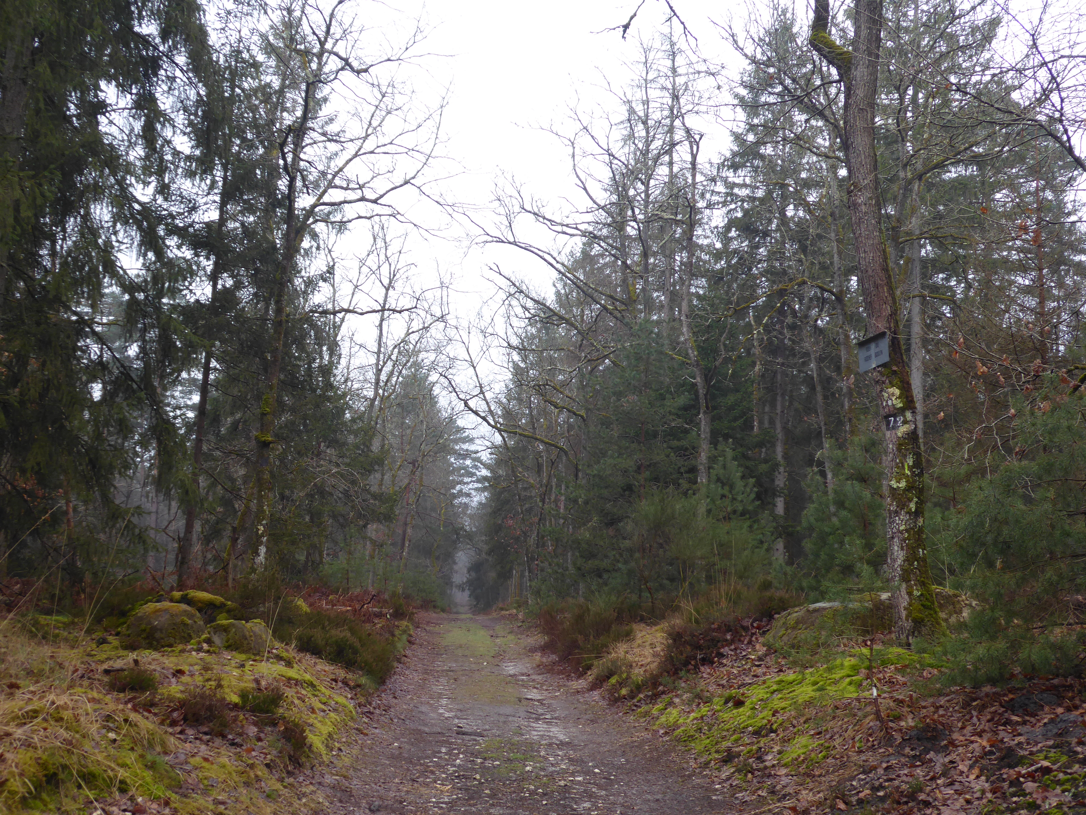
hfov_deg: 44.8
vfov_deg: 34.3
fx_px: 1318
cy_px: 408
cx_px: 543
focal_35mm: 42
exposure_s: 1/60
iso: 80
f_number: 3.8
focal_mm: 7.2
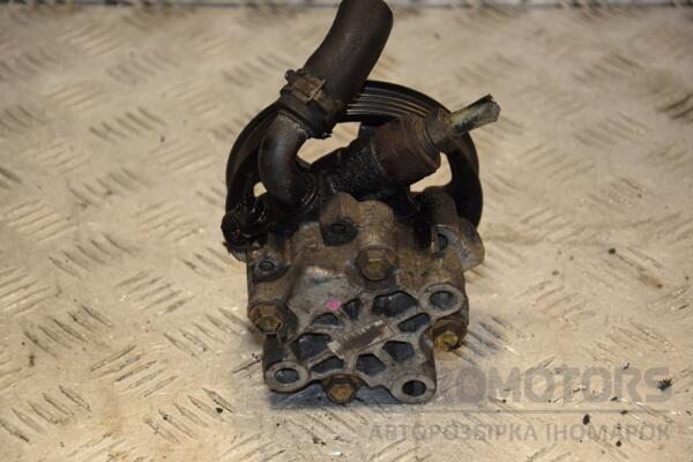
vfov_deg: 10.8
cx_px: 346
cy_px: 231
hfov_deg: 16.1
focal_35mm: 128
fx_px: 2454
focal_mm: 85
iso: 800
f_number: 5.6
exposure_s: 1/160
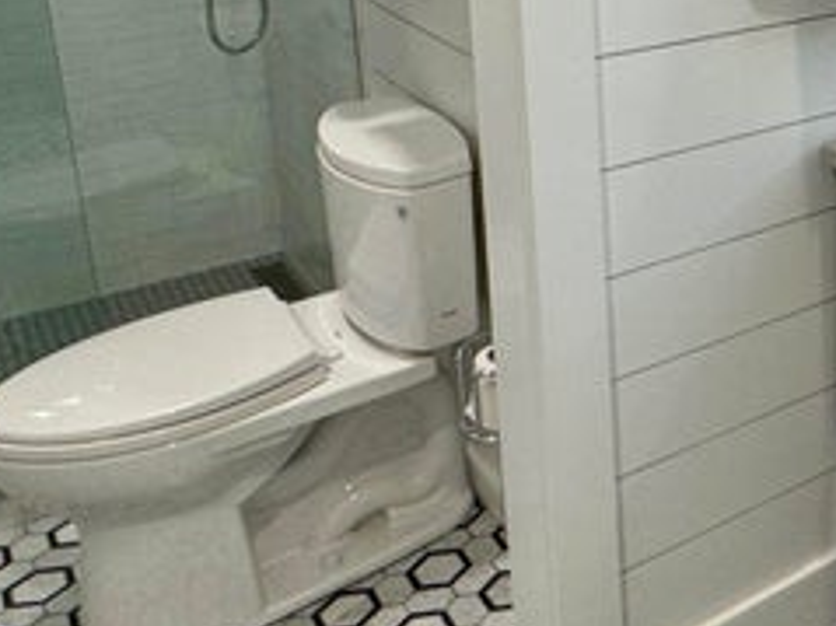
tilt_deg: -15.3
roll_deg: -1.5
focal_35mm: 50
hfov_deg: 33.0
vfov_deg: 27.7
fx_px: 1207
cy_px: 28
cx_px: 939
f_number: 2.2
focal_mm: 2.22
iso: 160
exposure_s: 1/120
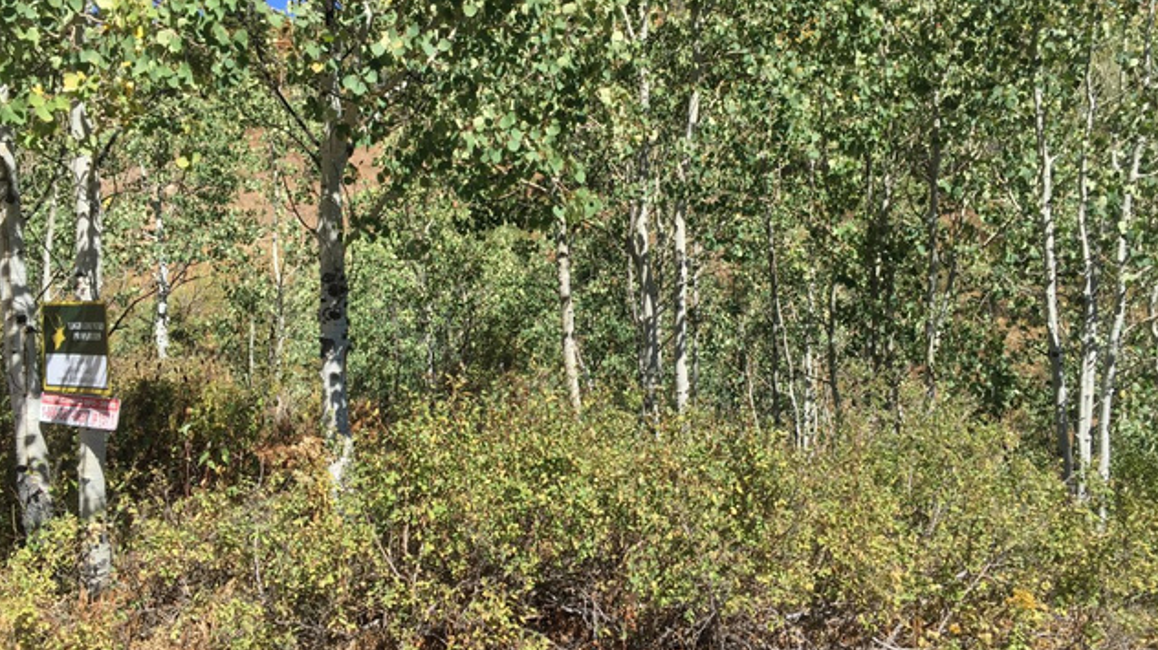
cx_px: 583
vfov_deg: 36.4
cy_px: 244
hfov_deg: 61.0
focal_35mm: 32
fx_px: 982
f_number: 2.2
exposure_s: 1/1236
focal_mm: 4.15
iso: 32
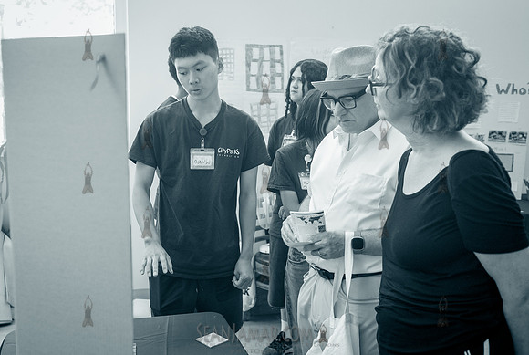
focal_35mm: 40
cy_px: 170
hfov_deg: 48.4
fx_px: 587
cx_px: 227
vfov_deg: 33.6
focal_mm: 35
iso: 4000
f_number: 4
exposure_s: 1/500
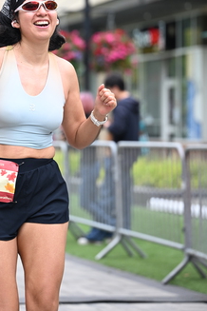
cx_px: 34
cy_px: 90
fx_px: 1466
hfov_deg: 8.1
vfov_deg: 12.1
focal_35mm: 170
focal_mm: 101
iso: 640
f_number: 2.8
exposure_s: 1/1600
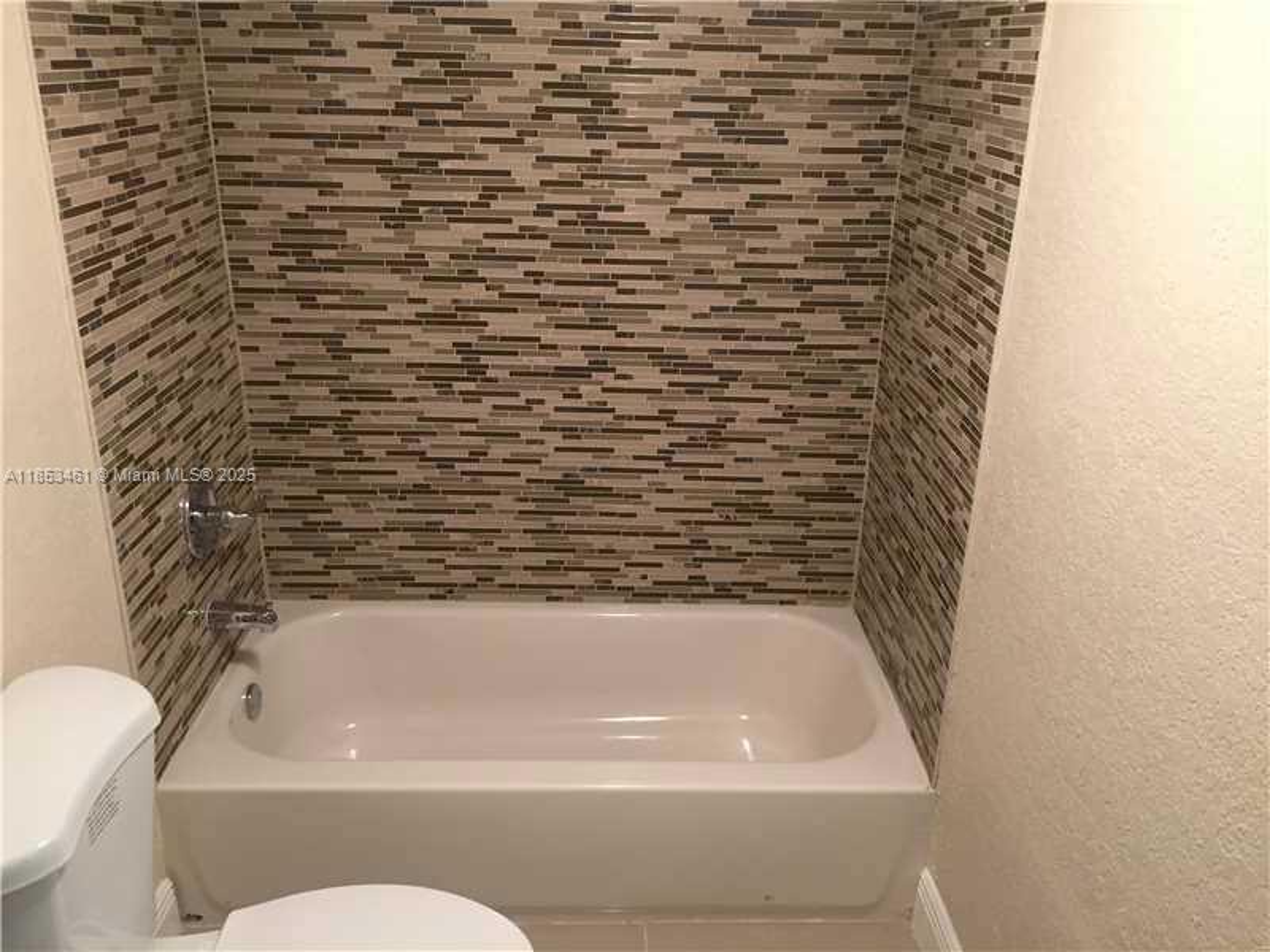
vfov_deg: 48.2
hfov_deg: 61.7
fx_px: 1064
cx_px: 635
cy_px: 476
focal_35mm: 29
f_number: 2.2
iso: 100
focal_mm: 4.15
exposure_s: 1/30
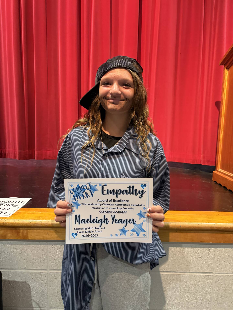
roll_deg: -1.2
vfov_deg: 67.3
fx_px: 233
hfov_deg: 53.1
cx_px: 116
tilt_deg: -6.4
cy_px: 155
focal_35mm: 26
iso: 500
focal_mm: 5.96
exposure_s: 1/60
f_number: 1.6
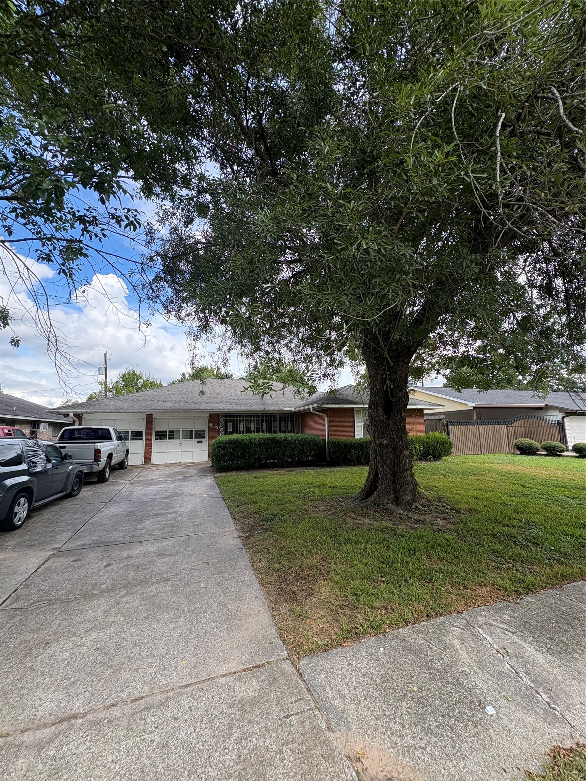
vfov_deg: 102.1
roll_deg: +1.0
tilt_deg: +8.5
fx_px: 316
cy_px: 390
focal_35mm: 14
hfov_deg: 85.7
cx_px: 293
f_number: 2.2
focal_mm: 2.22
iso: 64
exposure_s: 1/343
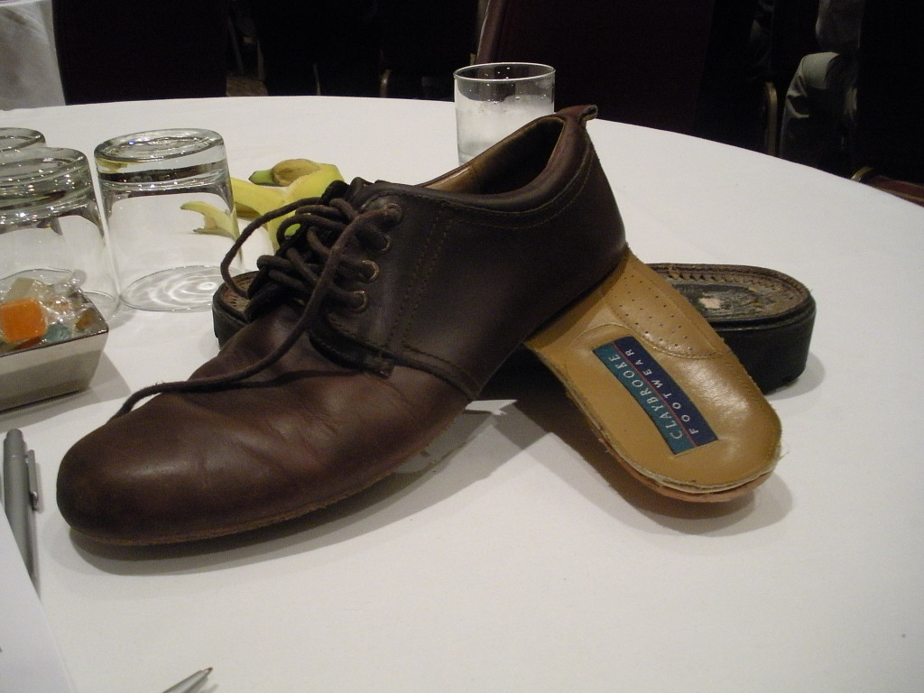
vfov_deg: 39.7
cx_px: 462
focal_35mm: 36
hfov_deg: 51.4
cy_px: 346
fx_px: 961
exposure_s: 1/25.8
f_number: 3.5
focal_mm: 6.3
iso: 400
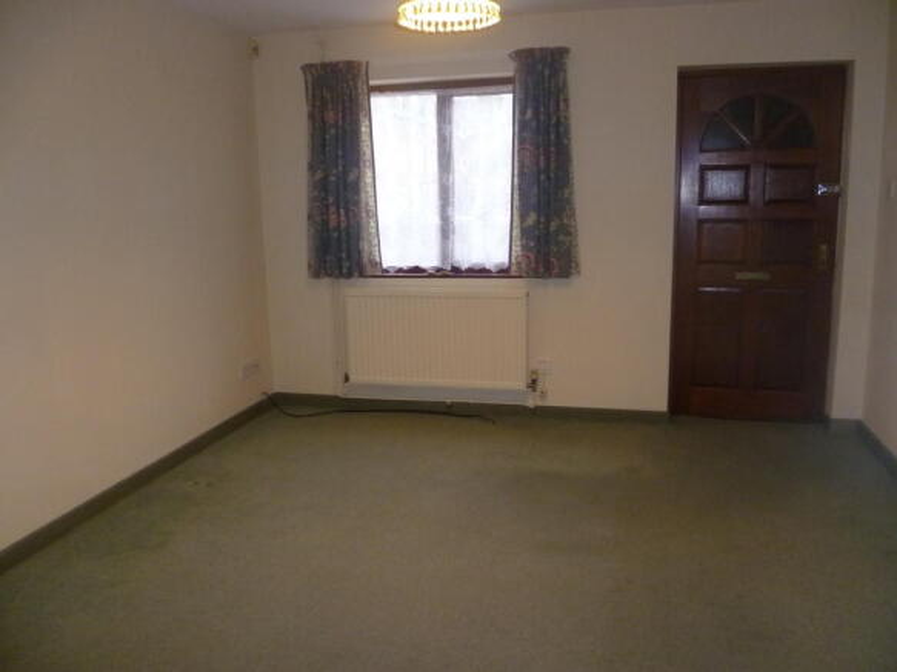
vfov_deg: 49.7
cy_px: 336
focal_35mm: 28
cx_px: 448
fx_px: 725
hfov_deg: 63.5
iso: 320
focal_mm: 5
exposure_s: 1/30
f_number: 2.8
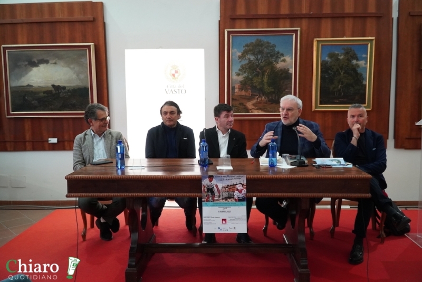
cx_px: 211
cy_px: 141
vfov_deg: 41.7
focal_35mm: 32
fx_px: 369
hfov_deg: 59.5
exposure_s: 1/60
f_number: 4
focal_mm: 21
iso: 3200
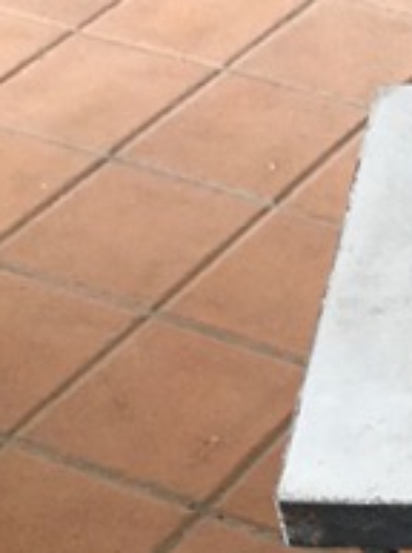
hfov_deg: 13.2
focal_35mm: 103
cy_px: 776
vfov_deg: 17.6
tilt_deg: -50.3
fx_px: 1640
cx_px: 684
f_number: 2.4
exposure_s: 1/33
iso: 200
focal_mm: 3.3
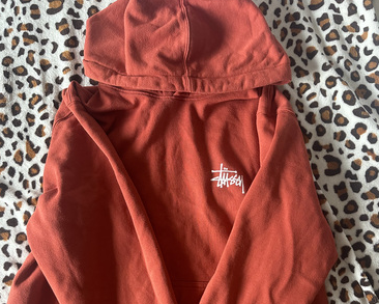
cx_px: 188
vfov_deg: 44.3
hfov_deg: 55.6
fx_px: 359
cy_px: 228
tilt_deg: -83.2
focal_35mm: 32
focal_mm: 6.86
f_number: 1.78
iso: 400
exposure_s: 1/60
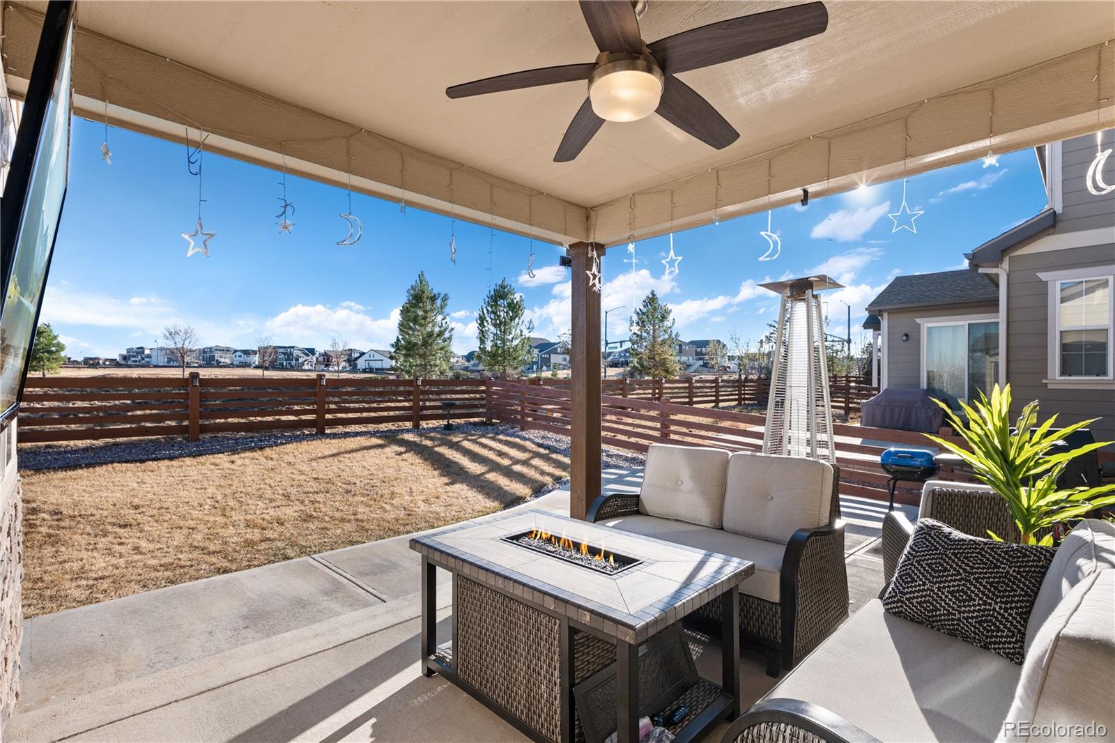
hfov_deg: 96.7
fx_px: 495
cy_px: 372
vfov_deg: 73.7
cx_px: 558
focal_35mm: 16
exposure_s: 1/1000
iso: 800
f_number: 8
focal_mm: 16
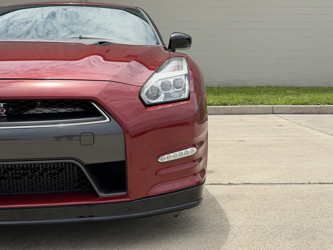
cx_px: 166
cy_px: 125
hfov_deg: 39.7
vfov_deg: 30.3
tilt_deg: -6.4
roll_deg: -1.0
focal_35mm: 48
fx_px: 462
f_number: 1.78
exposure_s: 1/5587
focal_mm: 6.76
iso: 64
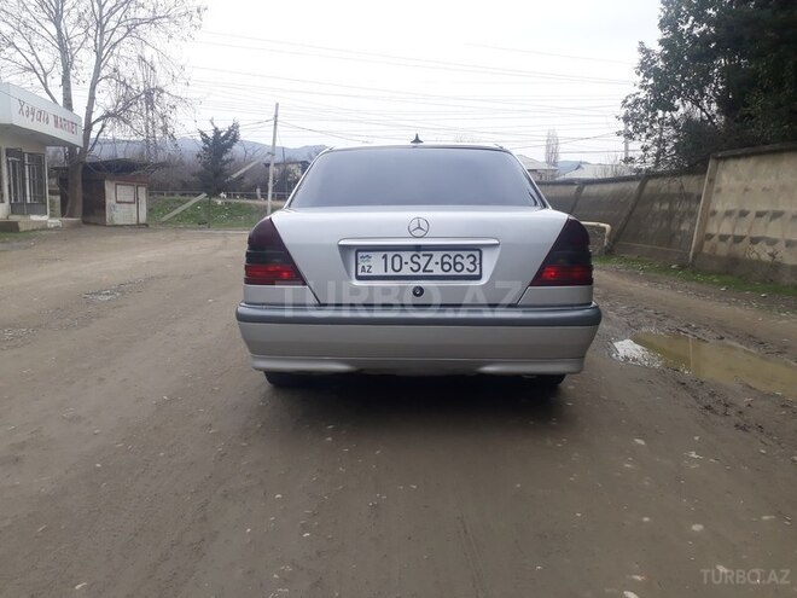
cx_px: 398
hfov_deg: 65.3
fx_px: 622
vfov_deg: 51.4
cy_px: 299
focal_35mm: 27
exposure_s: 1/443
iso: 40
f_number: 1.9
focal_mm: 3.6
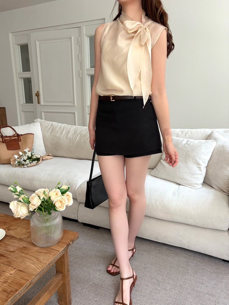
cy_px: 152
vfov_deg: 67.3
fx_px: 229
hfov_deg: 53.1
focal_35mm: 26
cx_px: 114
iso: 80
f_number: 1.6
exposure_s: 1/121
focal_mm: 5.96
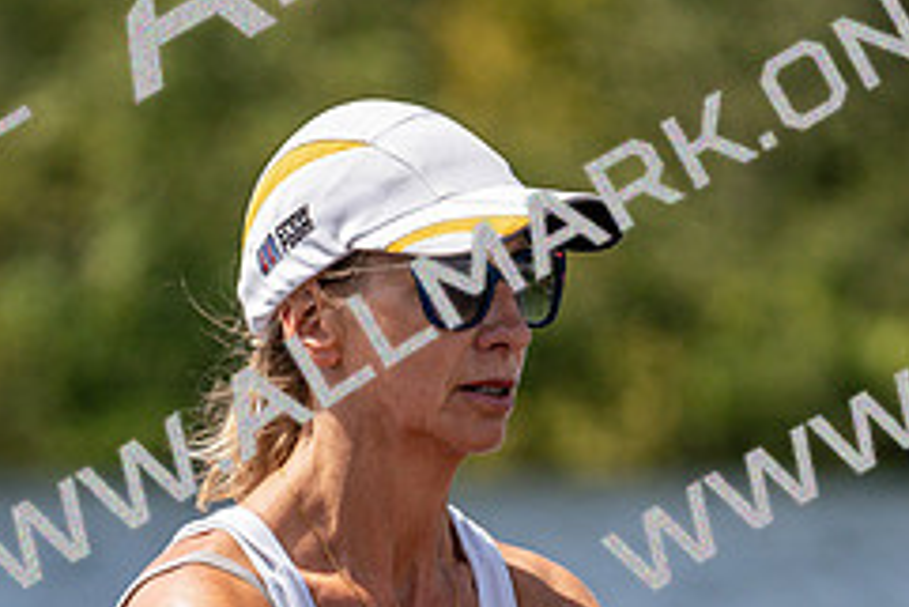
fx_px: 17028
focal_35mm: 674
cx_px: 328
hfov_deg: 3.1
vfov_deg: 2.0
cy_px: 654
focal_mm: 280
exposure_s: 1/2000
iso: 250
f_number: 5.6
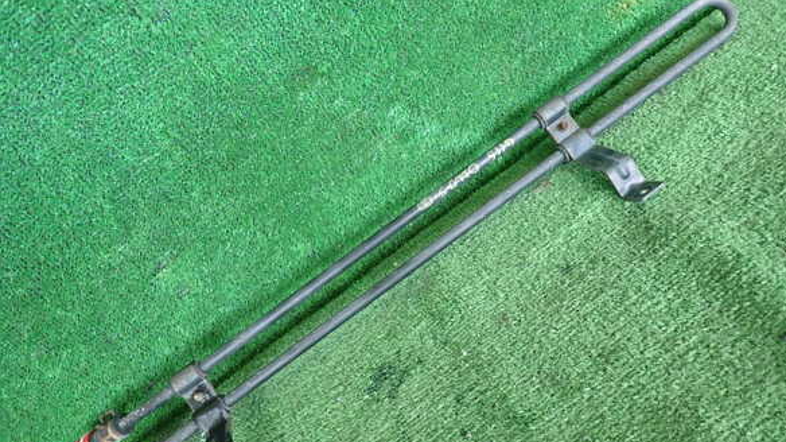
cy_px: 248
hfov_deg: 67.9
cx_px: 402
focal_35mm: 28
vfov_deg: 41.4
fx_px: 583
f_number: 2
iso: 640
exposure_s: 1/125
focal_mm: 4.5
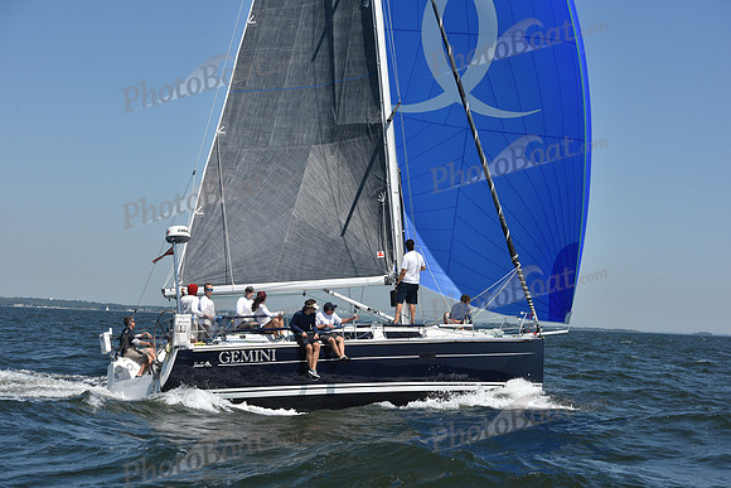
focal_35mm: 70
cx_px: 366
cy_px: 244
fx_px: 1422
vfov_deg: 19.5
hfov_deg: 28.8
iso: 250
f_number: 9
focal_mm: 70
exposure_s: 1/1250
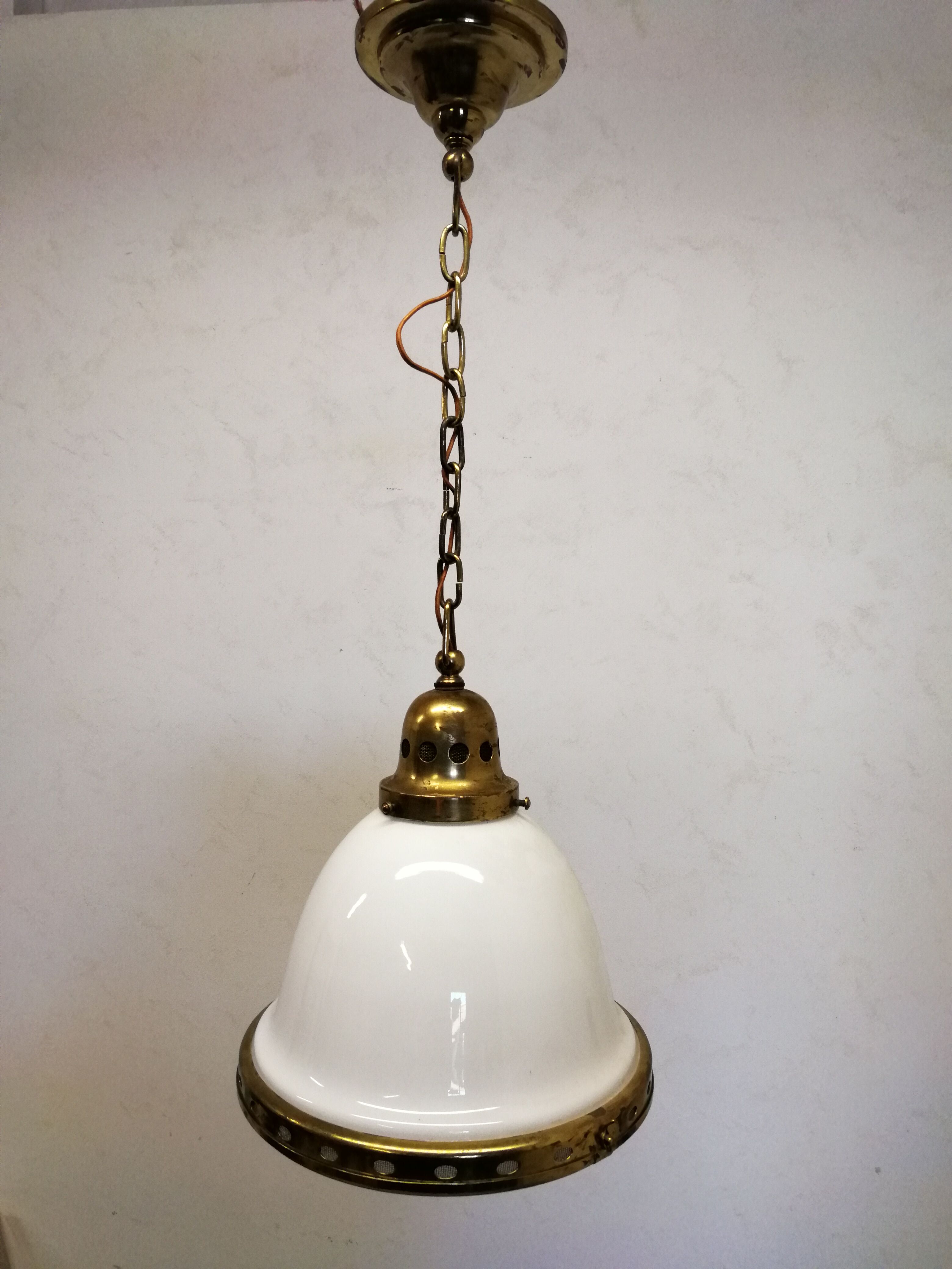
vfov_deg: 71.6
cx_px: 476
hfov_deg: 56.8
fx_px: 880
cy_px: 634
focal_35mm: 24
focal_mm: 2.38
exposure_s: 1/50
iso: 50
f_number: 2.2
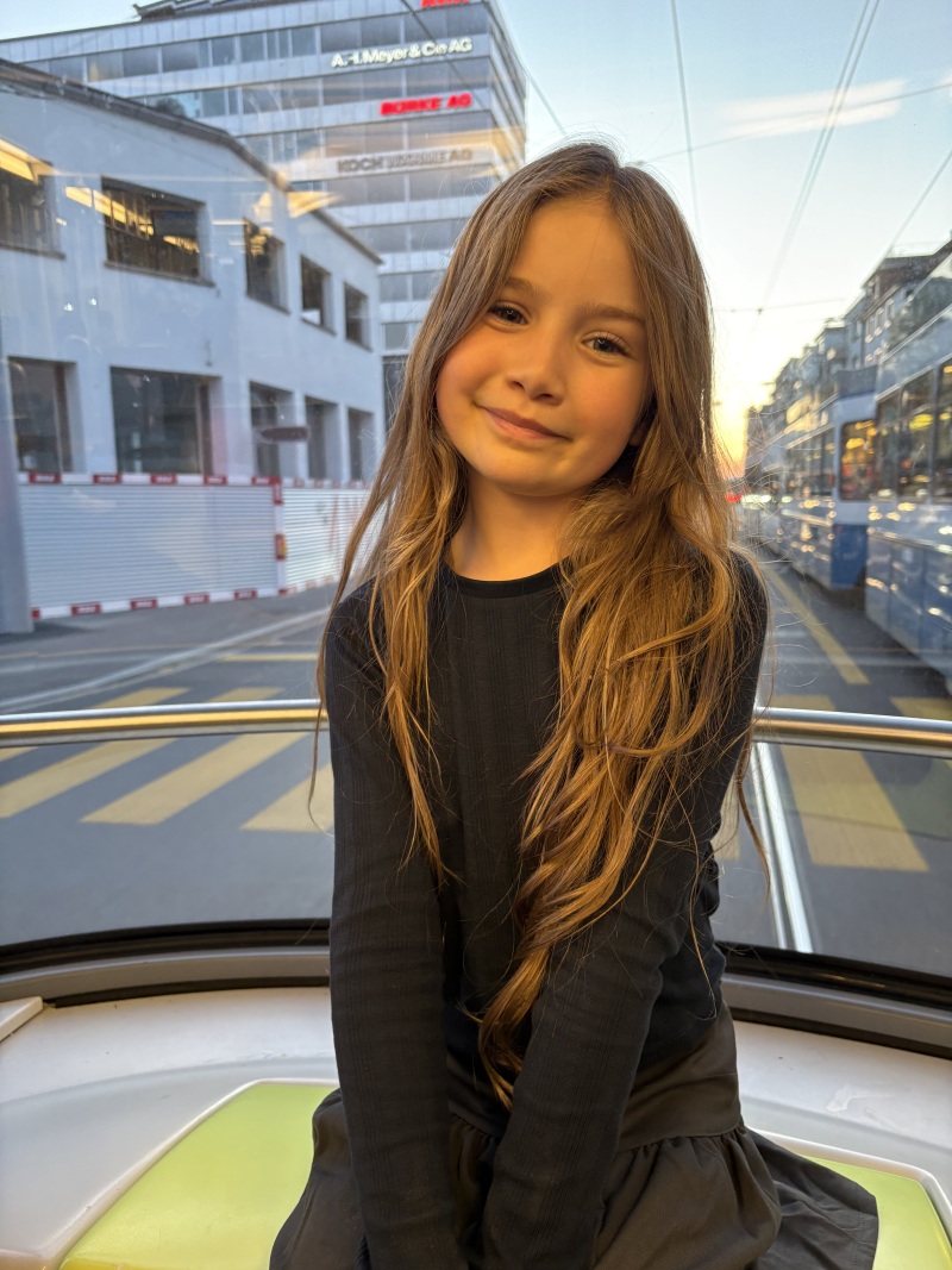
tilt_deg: -8.6
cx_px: 476
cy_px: 635
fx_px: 954
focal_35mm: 26
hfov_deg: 53.1
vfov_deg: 67.3
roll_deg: +0.5
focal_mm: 5.96
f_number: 1.6
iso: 160
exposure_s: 1/60
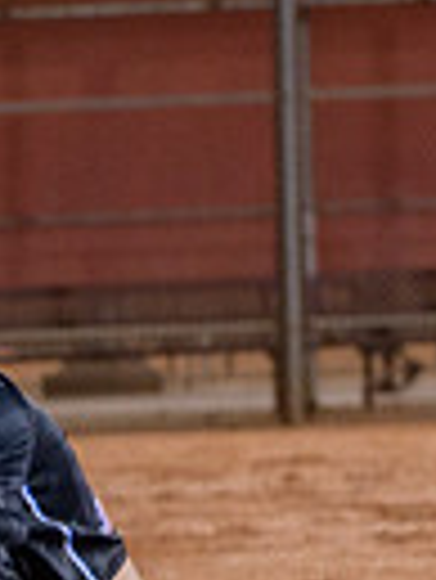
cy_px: 677
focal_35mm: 318
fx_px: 5332
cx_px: -639
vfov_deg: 6.2
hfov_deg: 4.6
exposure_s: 1/80
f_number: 5
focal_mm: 70
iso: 2000
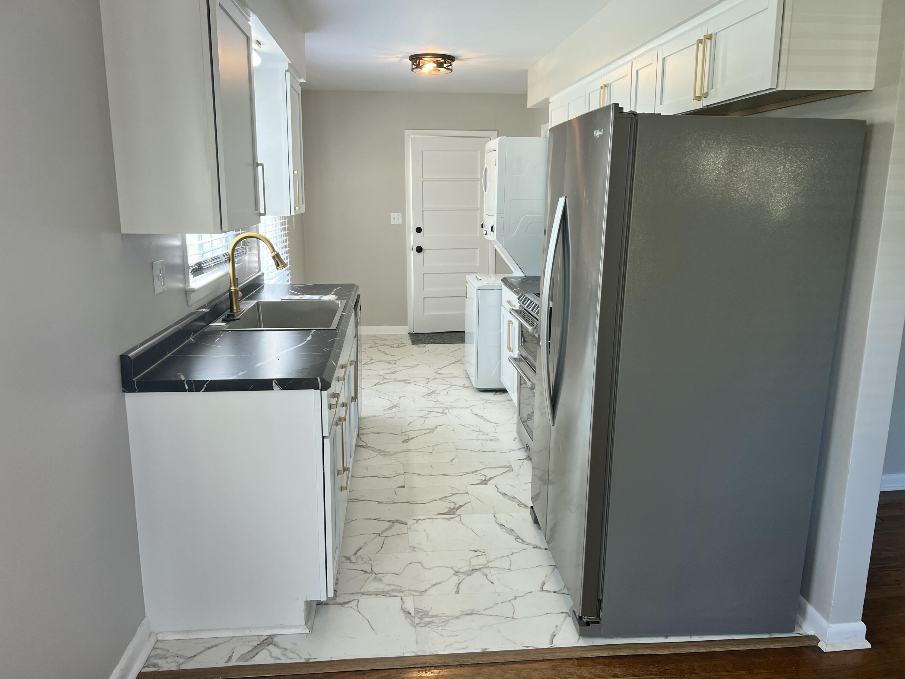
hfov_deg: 67.3
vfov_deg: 53.1
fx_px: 680
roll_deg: +0.4
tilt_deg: -11.1
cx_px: 452
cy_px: 340
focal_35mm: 26
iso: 50
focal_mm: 5.7
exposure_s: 1/120
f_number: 1.5
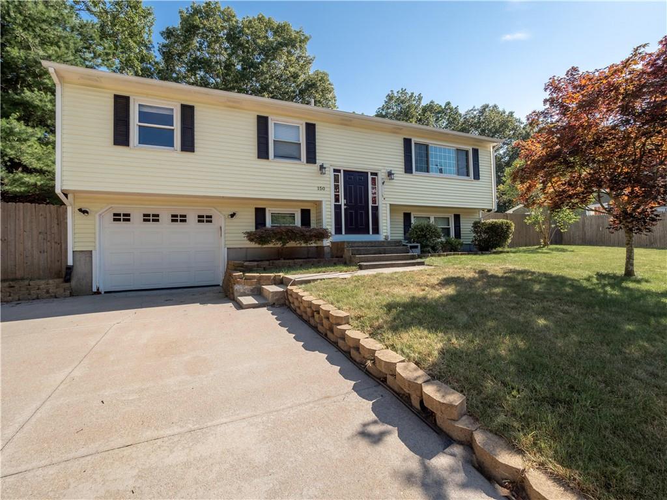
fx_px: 270
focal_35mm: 14
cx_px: 334
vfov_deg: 85.7
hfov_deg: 102.1
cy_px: 250
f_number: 8
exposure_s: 1/500
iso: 200
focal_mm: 7
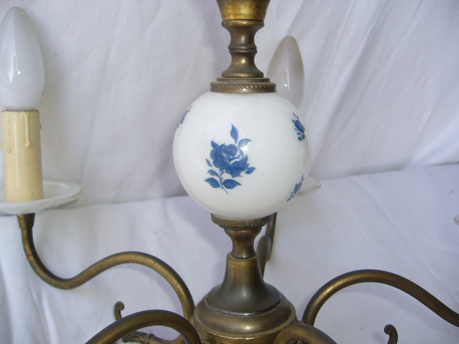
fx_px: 464
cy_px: 172
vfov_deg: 40.7
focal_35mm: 35
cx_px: 230
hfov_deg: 52.6
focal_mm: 5.8
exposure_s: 1/160
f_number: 2.8
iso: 80
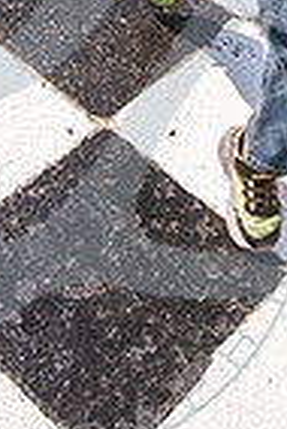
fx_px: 907
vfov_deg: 24.8
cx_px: 166
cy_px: -42
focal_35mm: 76
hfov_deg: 18.0
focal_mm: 24
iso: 100
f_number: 2.8
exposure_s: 1/1600
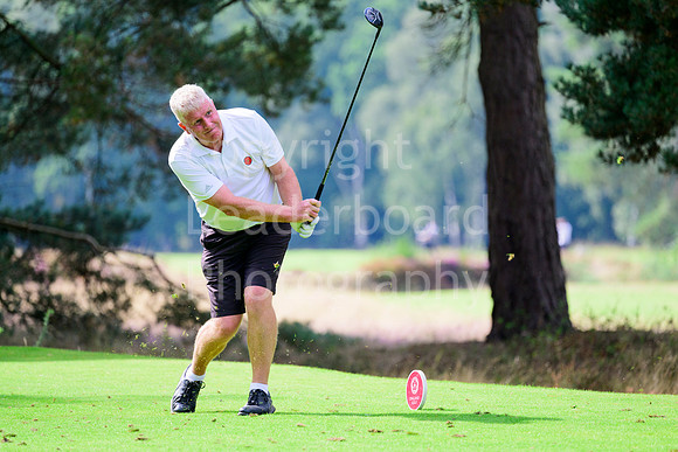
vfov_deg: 4.2
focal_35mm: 329
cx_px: 339
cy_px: 226
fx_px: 6196
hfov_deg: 6.3
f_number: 5.6
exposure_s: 1/1600
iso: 800
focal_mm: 310
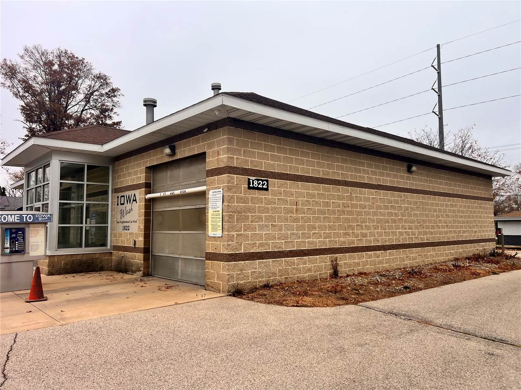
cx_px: 260
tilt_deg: +2.4
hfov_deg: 67.3
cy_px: 195
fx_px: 391
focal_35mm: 26
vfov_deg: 53.1
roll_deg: +1.0
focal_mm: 5.7
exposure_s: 1/1079
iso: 50
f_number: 1.5
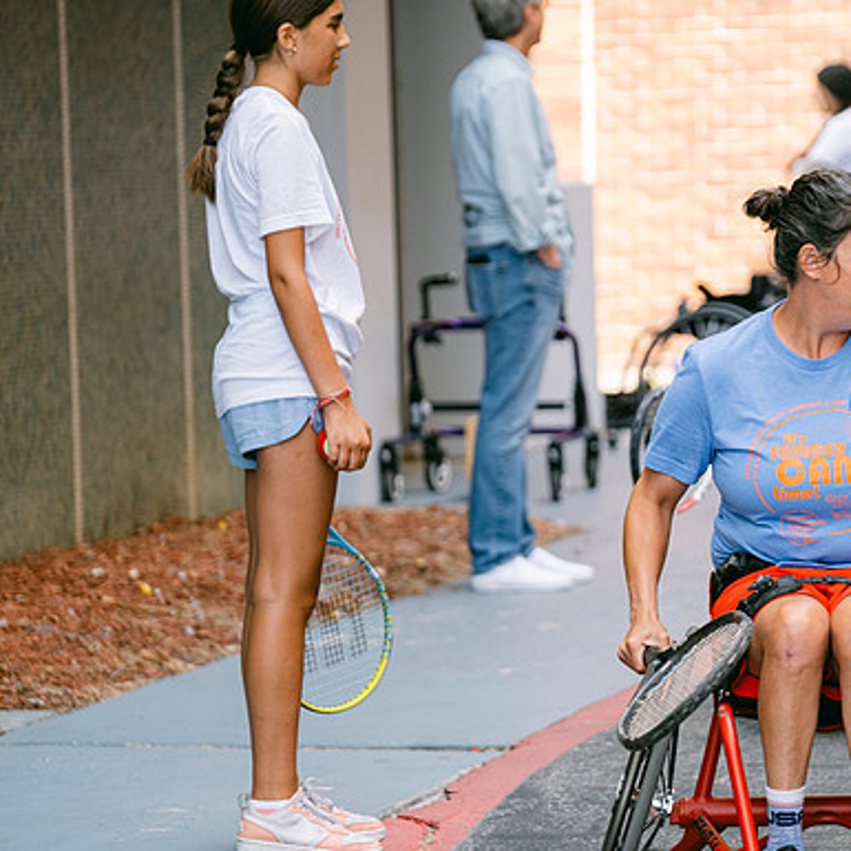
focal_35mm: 196
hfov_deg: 8.9
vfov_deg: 8.9
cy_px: 426
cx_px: 555
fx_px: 5451
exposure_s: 1/160
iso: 160
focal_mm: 102.2
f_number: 2.8
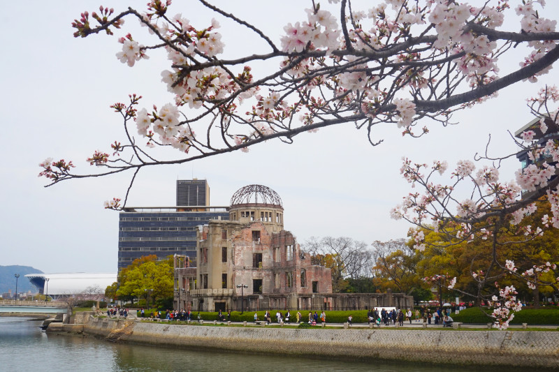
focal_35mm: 40
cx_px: 280
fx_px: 629
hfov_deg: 47.9
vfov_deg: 33.0
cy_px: 186
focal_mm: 27
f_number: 14
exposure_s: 1/125
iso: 100
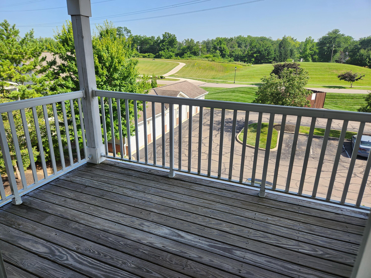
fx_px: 247
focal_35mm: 23
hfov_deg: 73.9
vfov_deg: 58.9
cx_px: 186
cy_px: 139
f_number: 1.8
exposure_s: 1/773
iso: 20
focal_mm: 5.4
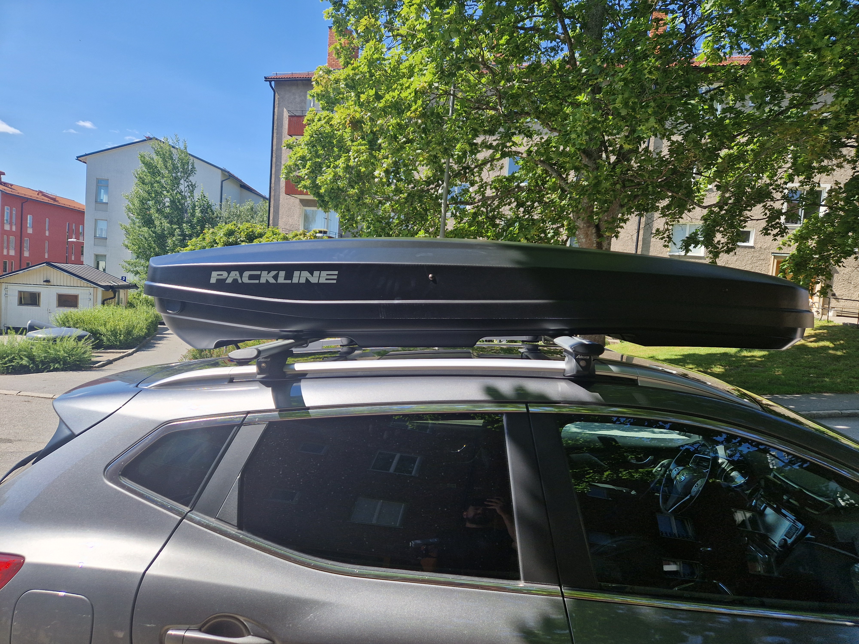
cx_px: 430
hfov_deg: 73.9
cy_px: 322
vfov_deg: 58.9
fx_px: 571
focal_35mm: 23
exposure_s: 1/840
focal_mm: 5.4
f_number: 1.8
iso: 50
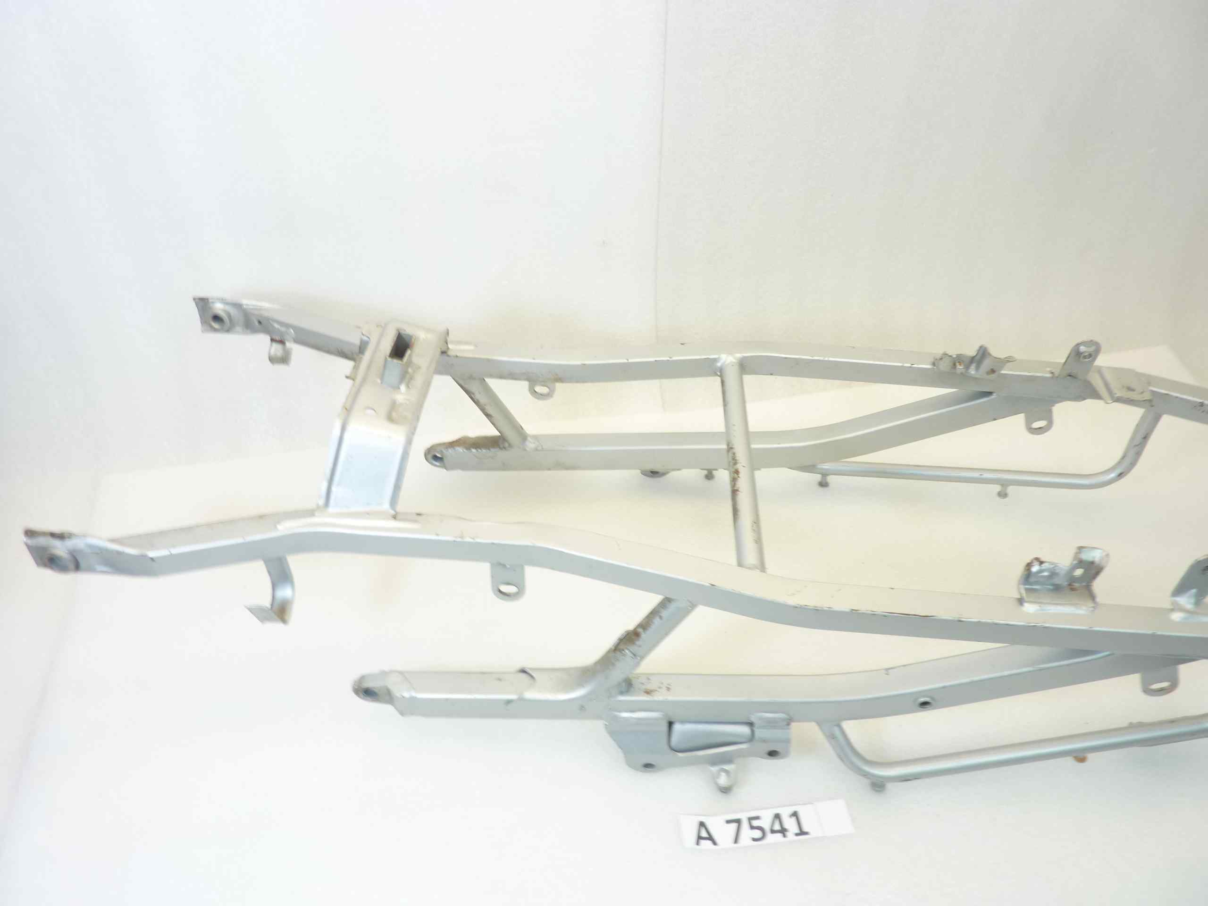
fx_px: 872
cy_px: 453
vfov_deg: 54.9
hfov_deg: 69.4
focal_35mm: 25
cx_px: 604
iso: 80
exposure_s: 1/20
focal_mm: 4.1
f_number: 3.3
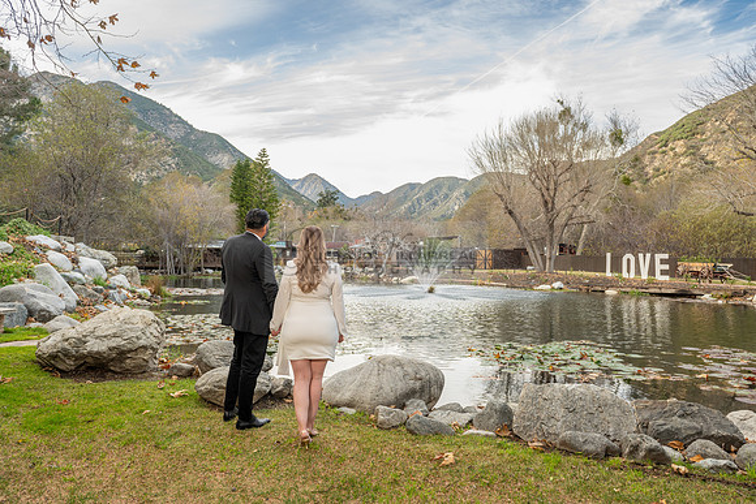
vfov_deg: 53.2
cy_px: 252
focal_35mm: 24
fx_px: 504
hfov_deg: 73.7
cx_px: 378
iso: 200
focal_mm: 24
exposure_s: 1/125
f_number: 5.6
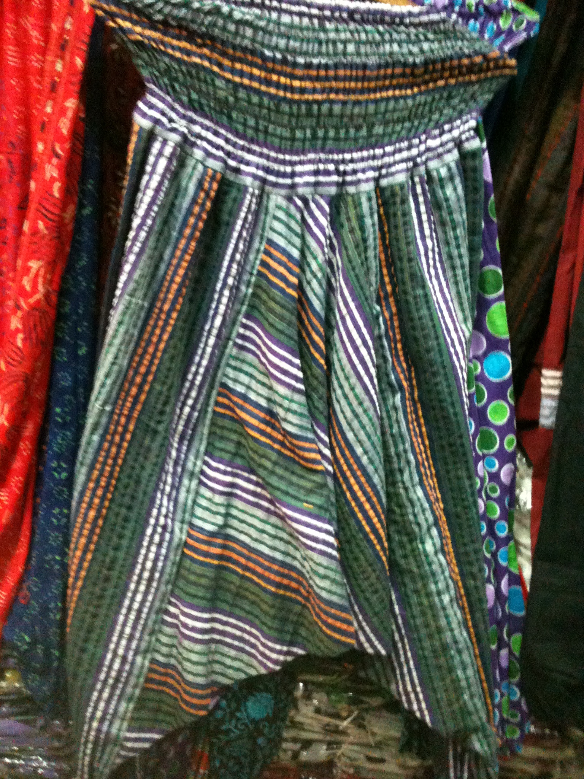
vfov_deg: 52.6
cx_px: 292
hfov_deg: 40.7
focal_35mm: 35
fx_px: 787
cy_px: 390
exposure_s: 1/15
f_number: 2.8
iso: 500
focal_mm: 3.85
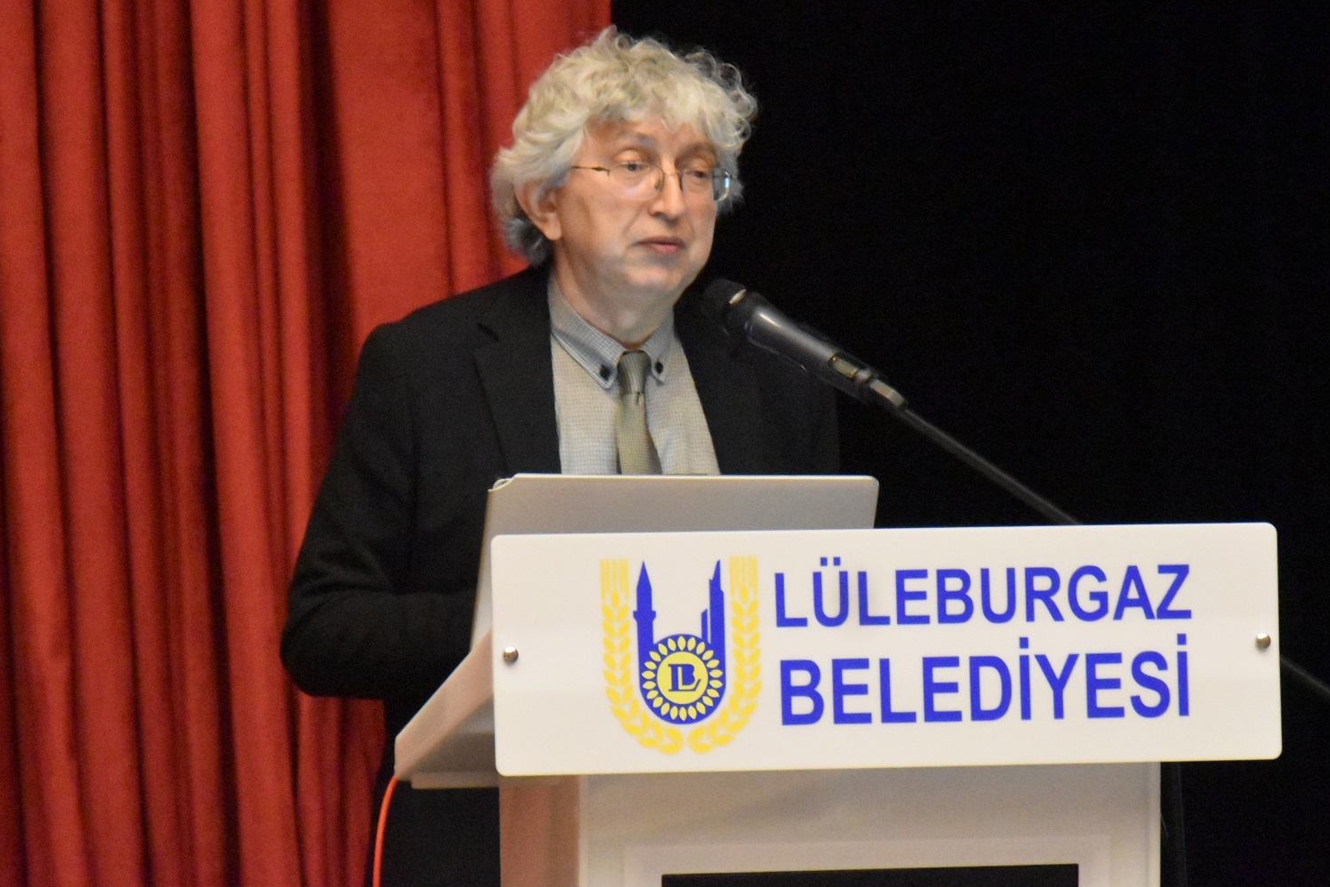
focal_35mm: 232
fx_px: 8570
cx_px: 734
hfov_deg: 8.9
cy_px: 411
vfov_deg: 5.9
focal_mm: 120
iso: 12800
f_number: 4
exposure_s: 1/100
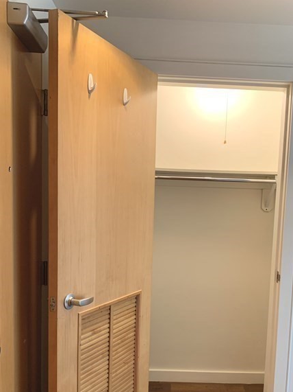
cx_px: 175
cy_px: 252
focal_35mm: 35
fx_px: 395
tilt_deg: -5.1
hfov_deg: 40.5
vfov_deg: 51.9
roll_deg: -2.8
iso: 125
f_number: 1.8
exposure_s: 1/60
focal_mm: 4.25
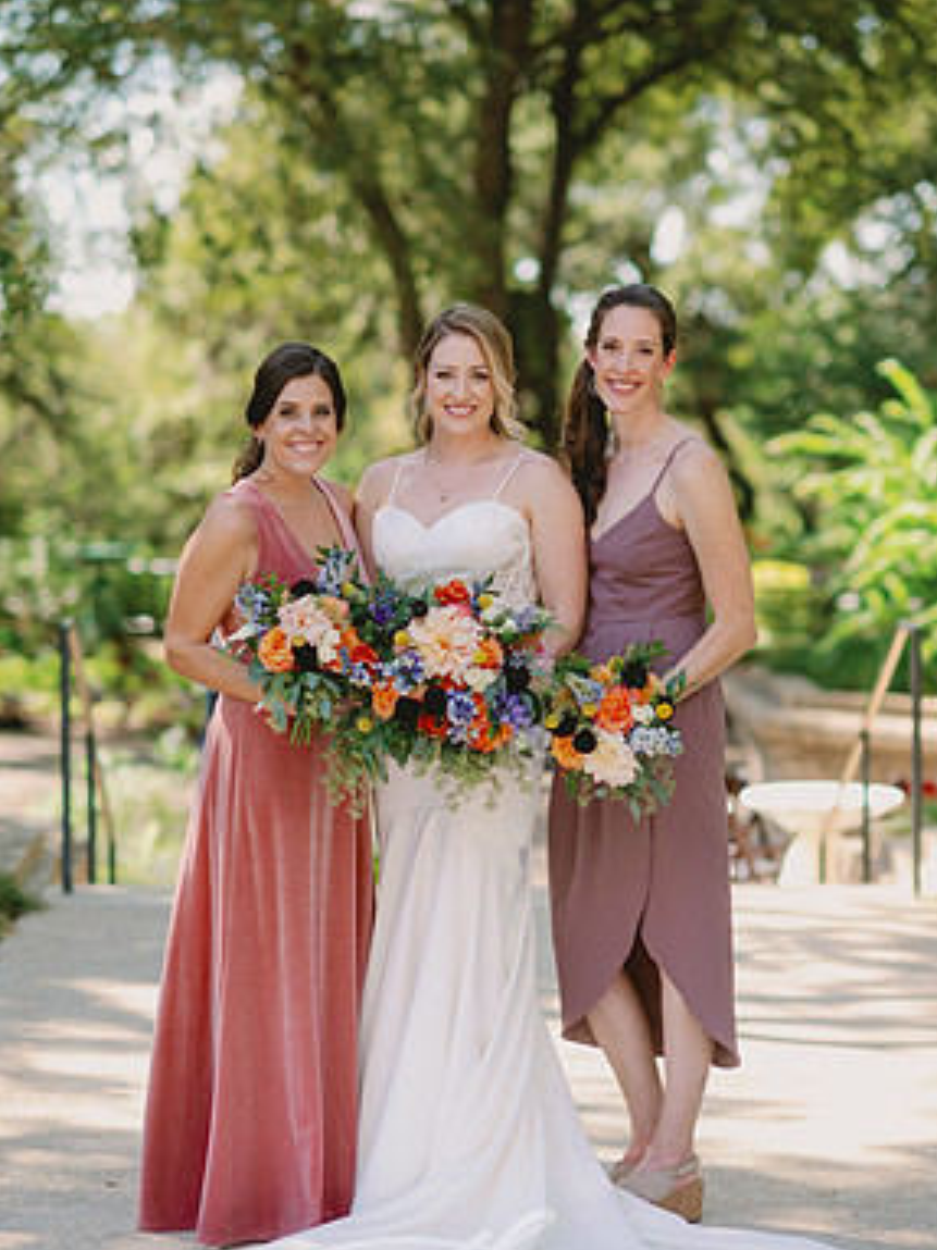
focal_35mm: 96
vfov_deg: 20.4
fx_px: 3467
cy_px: 705
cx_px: 459
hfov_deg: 15.4
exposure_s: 1/640
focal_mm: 85
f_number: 2.2
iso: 100
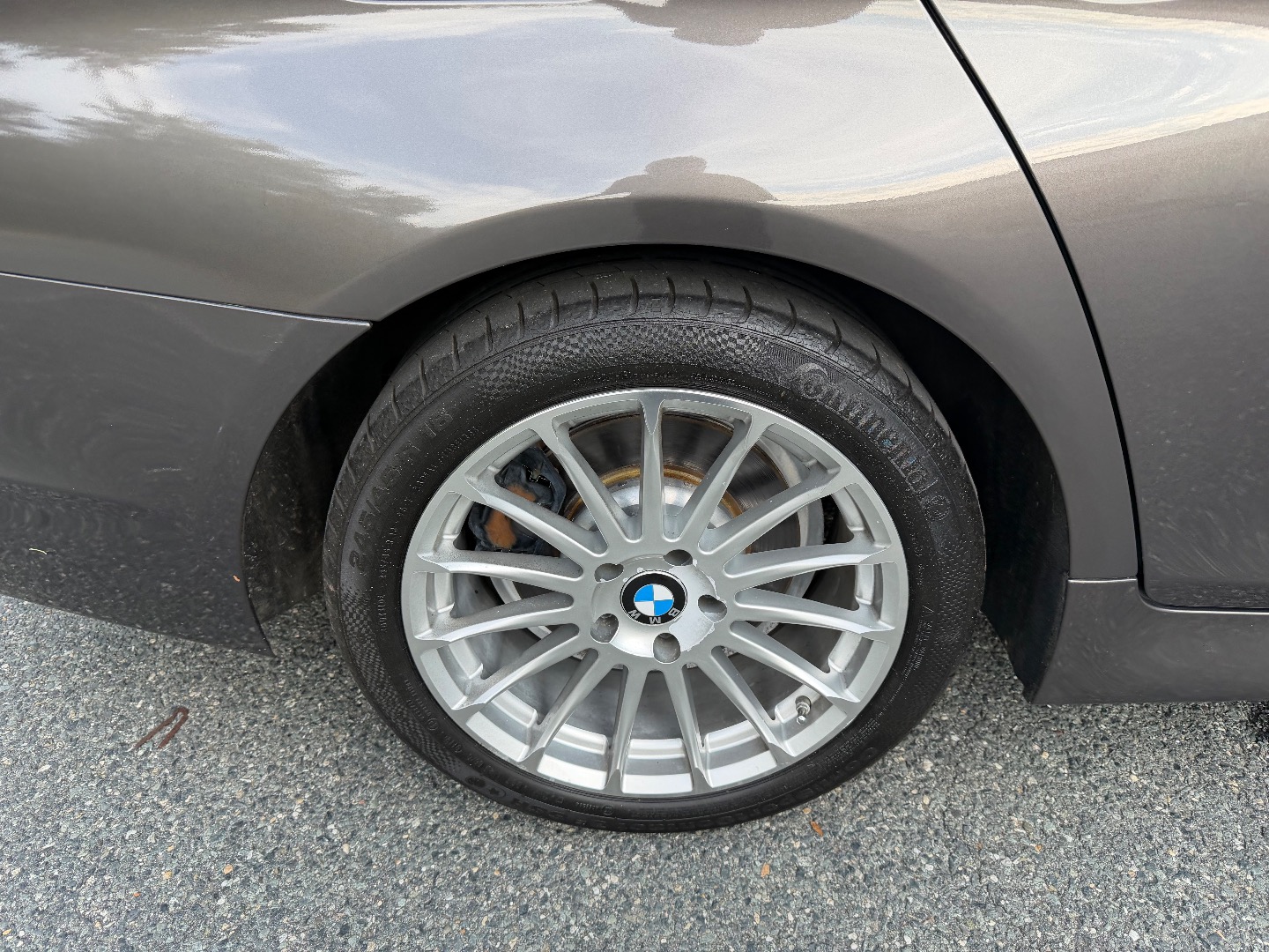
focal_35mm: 24
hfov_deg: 71.6
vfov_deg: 56.8
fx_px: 880
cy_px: 476
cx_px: 634
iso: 100
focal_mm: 6.76
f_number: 1.78
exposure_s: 1/575
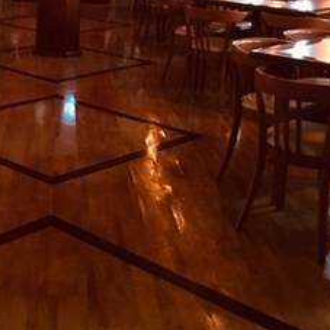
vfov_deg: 26.2
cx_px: 33
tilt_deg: -15.2
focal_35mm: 65
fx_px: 701
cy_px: 92
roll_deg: +1.1
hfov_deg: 25.7
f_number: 2.2
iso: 320
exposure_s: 1/17
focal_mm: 4.15
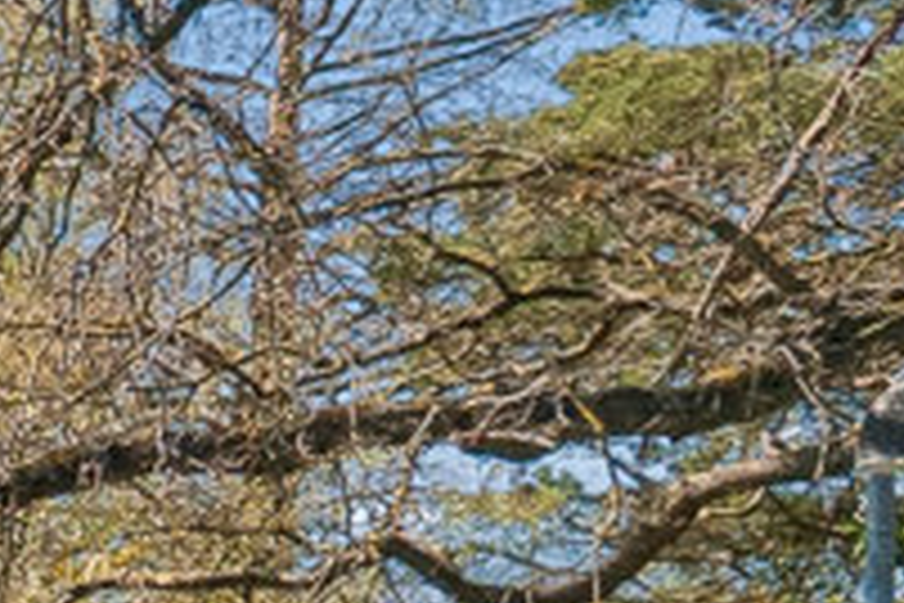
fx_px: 3591
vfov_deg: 9.4
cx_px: -1880
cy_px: 844
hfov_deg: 10.2
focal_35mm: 143
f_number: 10
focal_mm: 12
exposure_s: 1/400
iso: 200
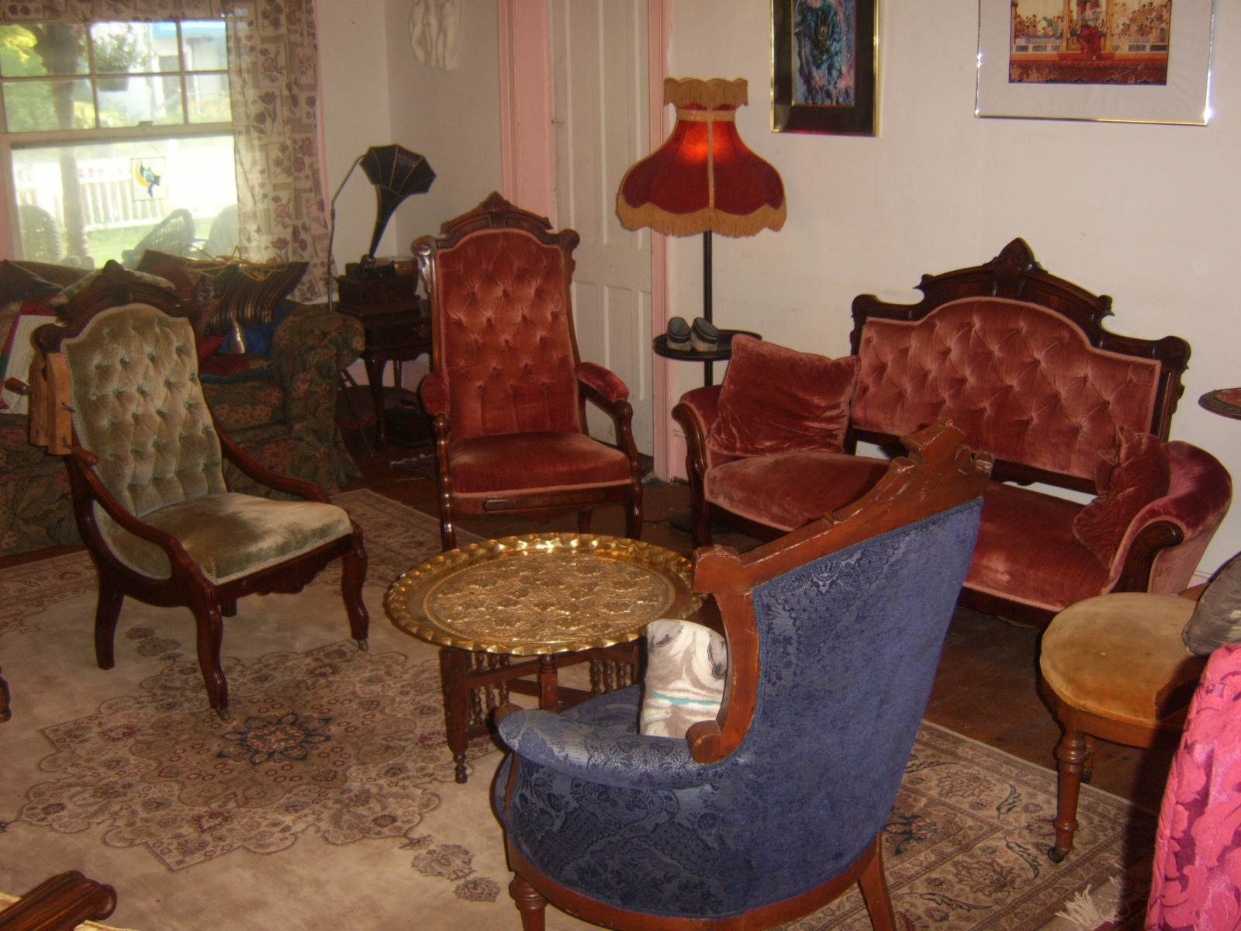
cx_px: 620
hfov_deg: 58.4
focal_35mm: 31
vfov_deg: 45.4
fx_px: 1111
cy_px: 466
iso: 141
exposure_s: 1/30
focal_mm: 8.13
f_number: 2.7
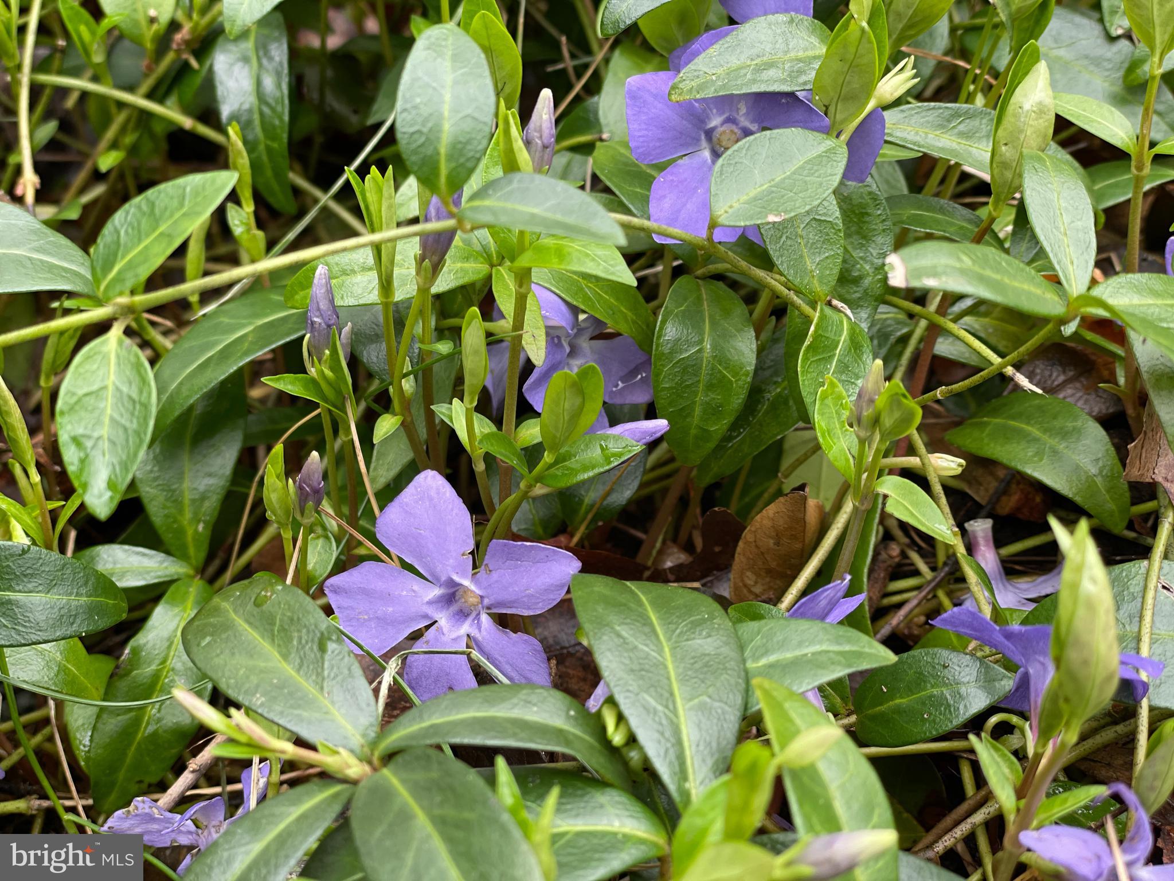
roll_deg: -3.7
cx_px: 587
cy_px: 440
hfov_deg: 36.8
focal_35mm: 52
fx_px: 1764
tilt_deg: -36.3
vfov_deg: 28.0
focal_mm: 6
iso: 40
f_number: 2
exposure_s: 1/122
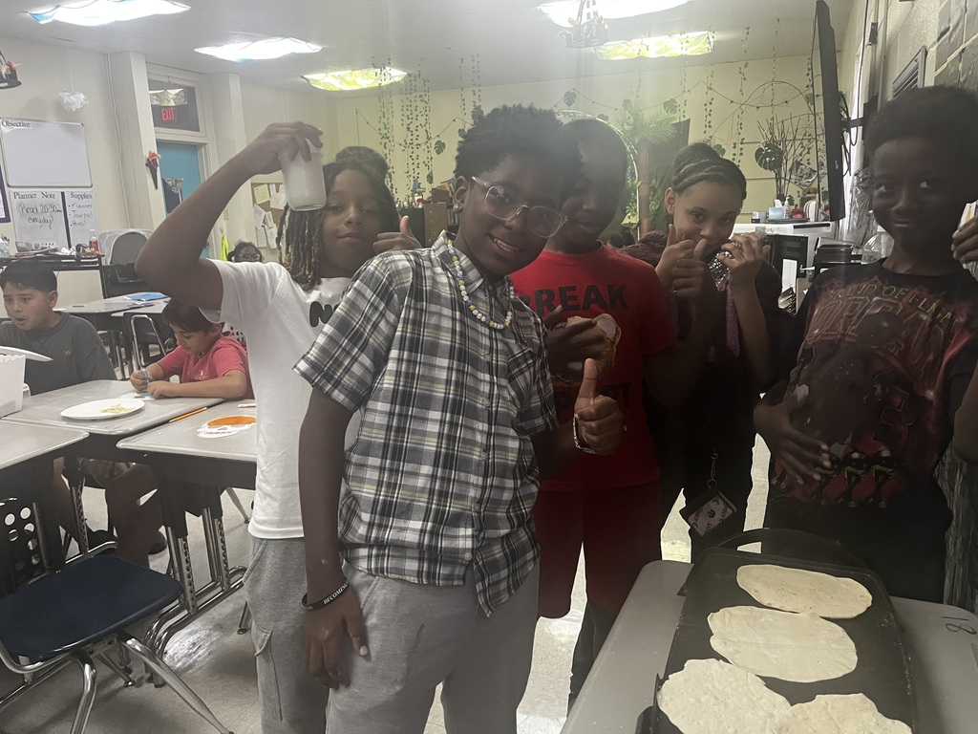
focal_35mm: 26
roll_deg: +1.3
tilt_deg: -12.4
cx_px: 489
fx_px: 735
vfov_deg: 53.1
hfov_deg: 67.3
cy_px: 367
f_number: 1.6
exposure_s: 1/60
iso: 400
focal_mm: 5.1
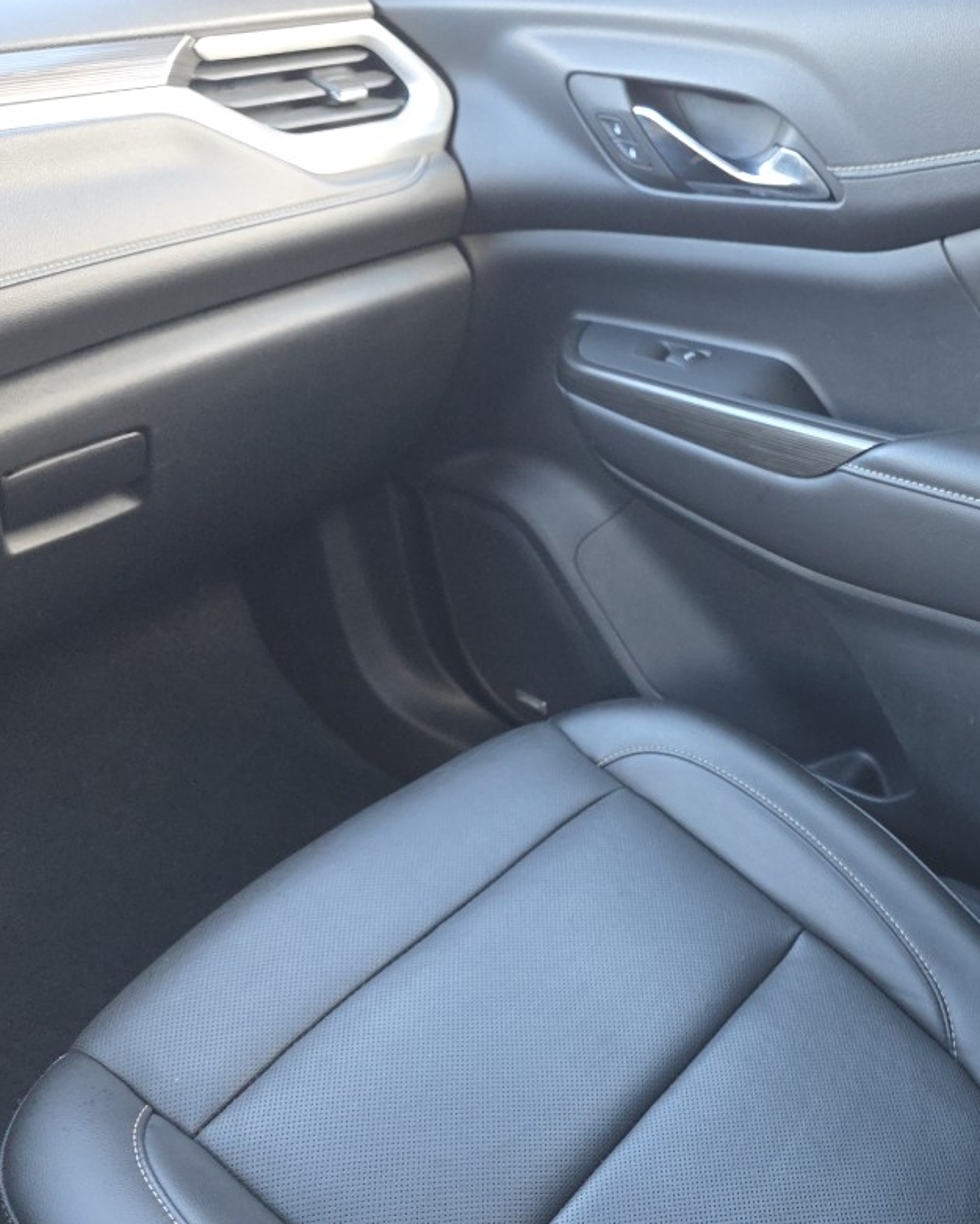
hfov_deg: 45.2
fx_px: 1123
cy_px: 625
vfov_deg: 57.2
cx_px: 756
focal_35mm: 31
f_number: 1.7
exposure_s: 1/120
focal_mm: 6.3
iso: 320
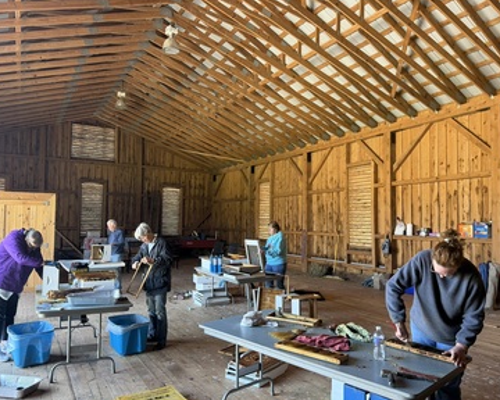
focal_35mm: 26
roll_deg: -0.1
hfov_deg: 66.0
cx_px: 238
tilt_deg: +4.1
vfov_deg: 54.9
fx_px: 385
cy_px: 207
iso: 200
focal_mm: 6.76
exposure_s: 1/86
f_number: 1.78
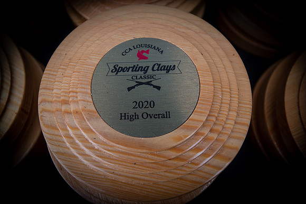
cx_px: 153
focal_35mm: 35
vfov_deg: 37.8
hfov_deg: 54.5
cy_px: 102
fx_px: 297
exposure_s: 1/250
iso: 200
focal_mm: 35
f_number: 5.6
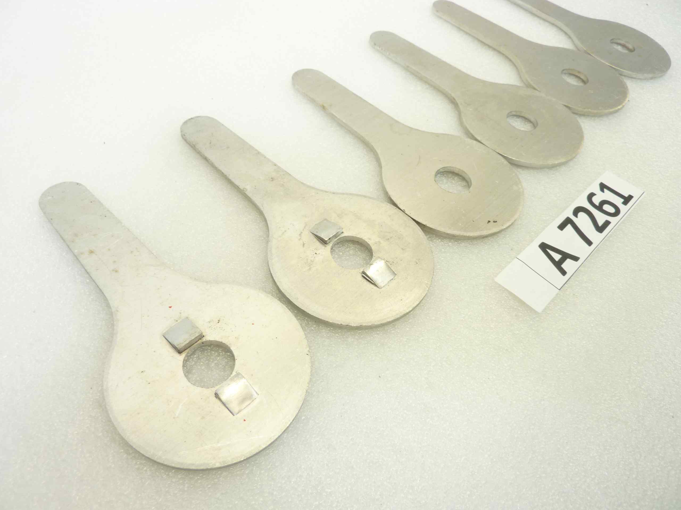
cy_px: 255
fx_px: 492
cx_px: 340
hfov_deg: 69.4
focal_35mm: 25
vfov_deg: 54.9
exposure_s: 1/25
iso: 80
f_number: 3.3
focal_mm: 4.1
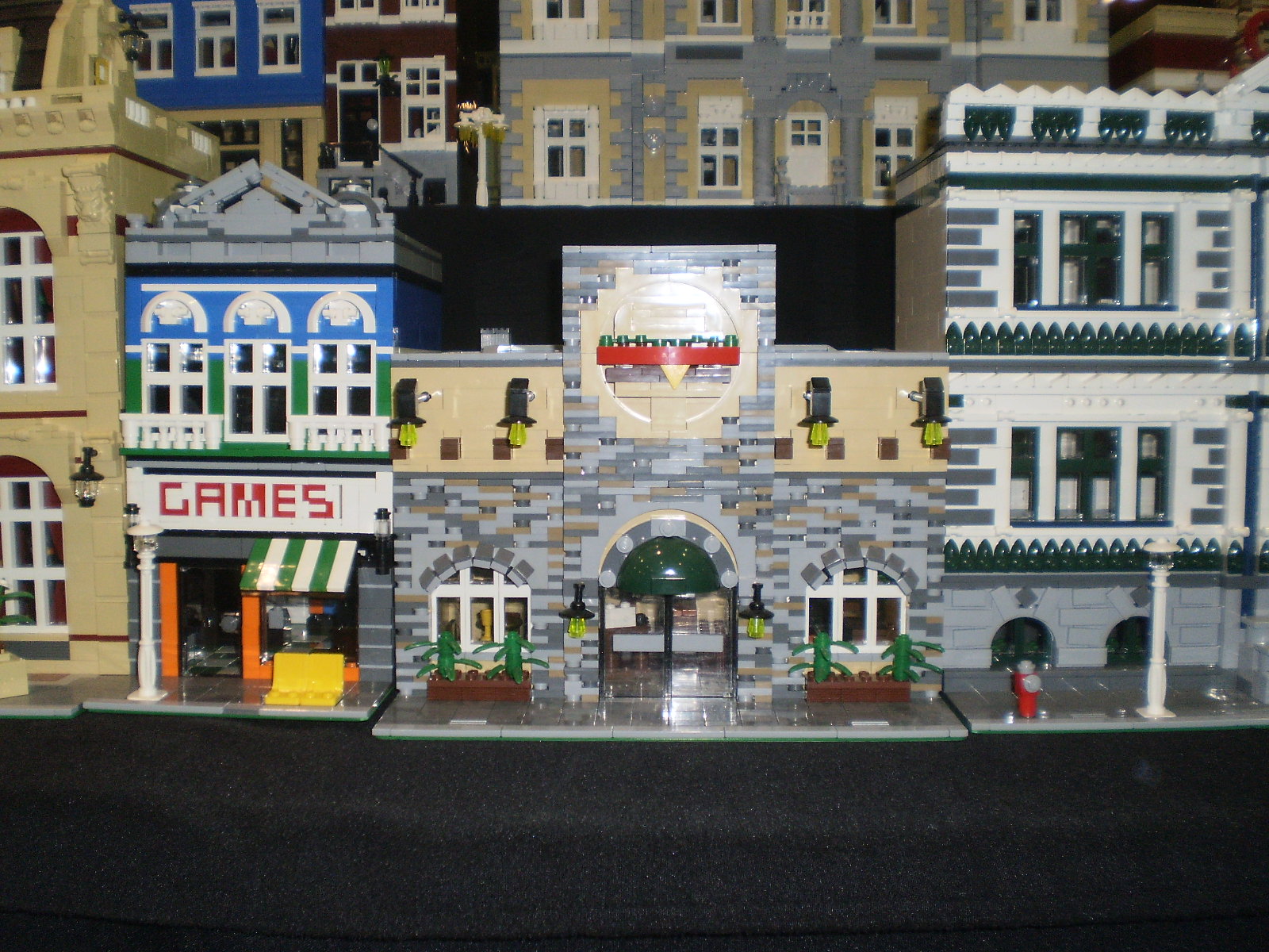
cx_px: 634
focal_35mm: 36
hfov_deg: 51.4
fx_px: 1320
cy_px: 476
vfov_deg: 39.7
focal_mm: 6.3
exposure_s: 1/30
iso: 125
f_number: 3.1
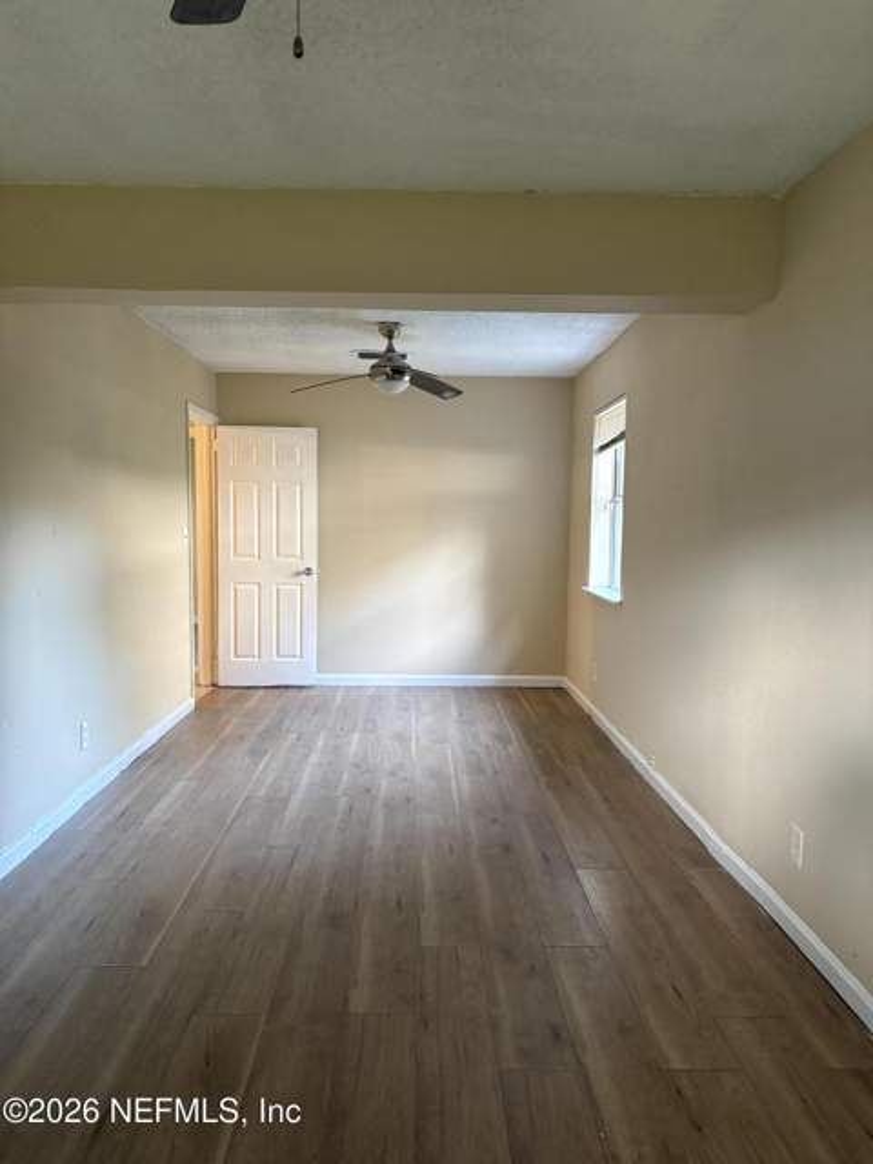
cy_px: 582
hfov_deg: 53.1
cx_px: 436
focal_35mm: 26
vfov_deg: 67.3
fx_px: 874
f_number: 1.6
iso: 400
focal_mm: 5.96
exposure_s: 1/60
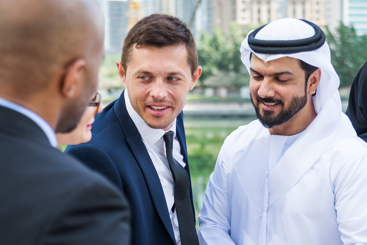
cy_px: 152
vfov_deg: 18.9
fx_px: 734
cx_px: 213
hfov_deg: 28.0
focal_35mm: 72
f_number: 3.5
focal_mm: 55
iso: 100
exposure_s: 1/250
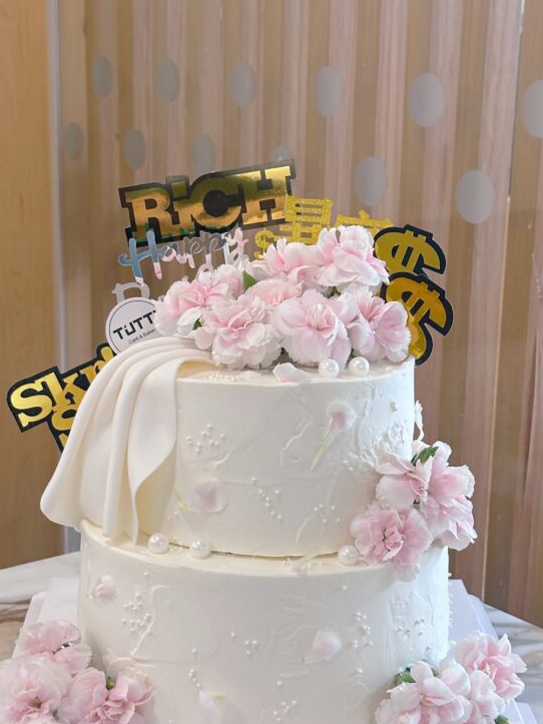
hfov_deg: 21.6
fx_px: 1423
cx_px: 258
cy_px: 429
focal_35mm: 68
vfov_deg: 28.5
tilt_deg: -14.6
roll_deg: -0.1
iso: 160
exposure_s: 1/50
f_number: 1.78
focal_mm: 6.86
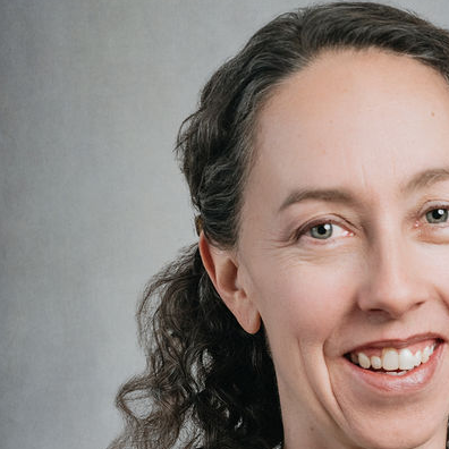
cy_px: 420
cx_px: 362
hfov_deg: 16.8
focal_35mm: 103
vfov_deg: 16.6
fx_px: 1512
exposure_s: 1/200
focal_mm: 50
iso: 640
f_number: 4.5
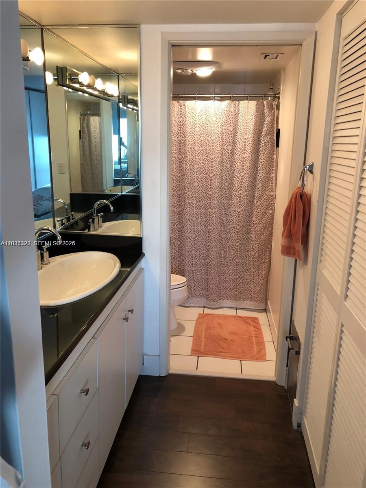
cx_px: 183
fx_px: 395
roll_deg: -1.0
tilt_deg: -12.9
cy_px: 244
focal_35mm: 28
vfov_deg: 63.4
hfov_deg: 49.7
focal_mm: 3.99
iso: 40
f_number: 1.8
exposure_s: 1/17
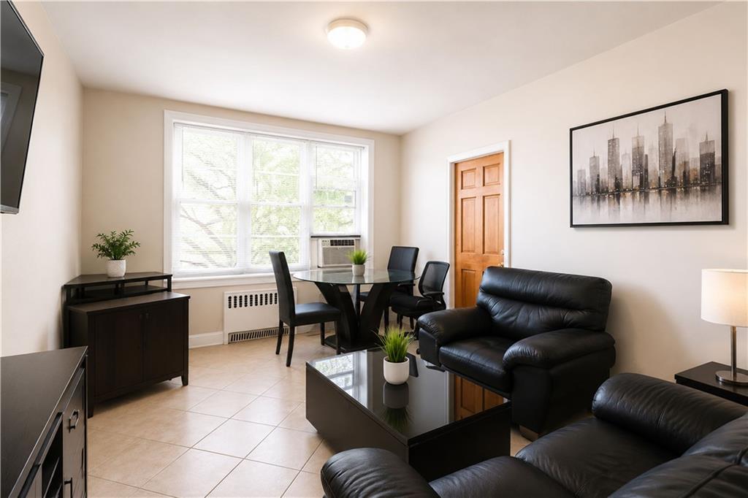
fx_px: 312
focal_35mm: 15
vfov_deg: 77.3
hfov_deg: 100.4
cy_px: 249
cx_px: 374
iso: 2000
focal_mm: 10
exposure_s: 1/100
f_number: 6.4
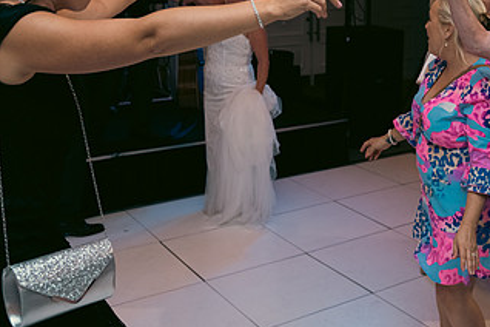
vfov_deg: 26.2
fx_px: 694
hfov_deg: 38.0
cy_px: 87
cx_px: 359
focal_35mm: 51
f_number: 3.5
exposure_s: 1/160
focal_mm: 28
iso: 800
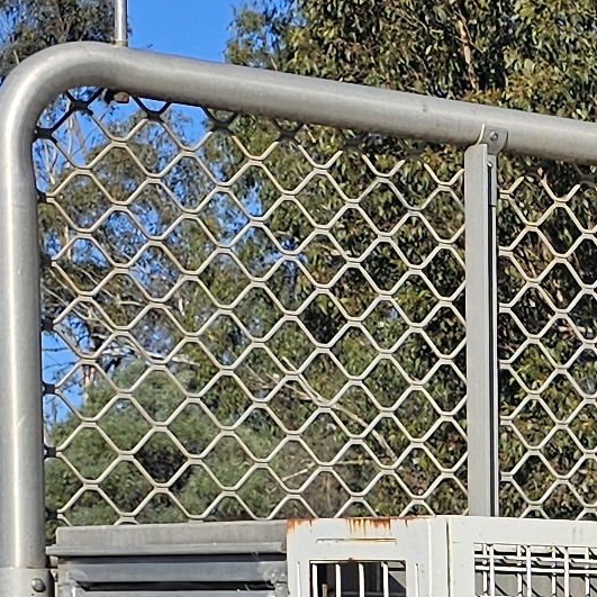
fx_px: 2985
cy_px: 943
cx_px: 1082
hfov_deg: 10.7
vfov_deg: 10.9
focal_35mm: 153
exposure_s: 1/1070
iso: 10
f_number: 1.7
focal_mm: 6.3
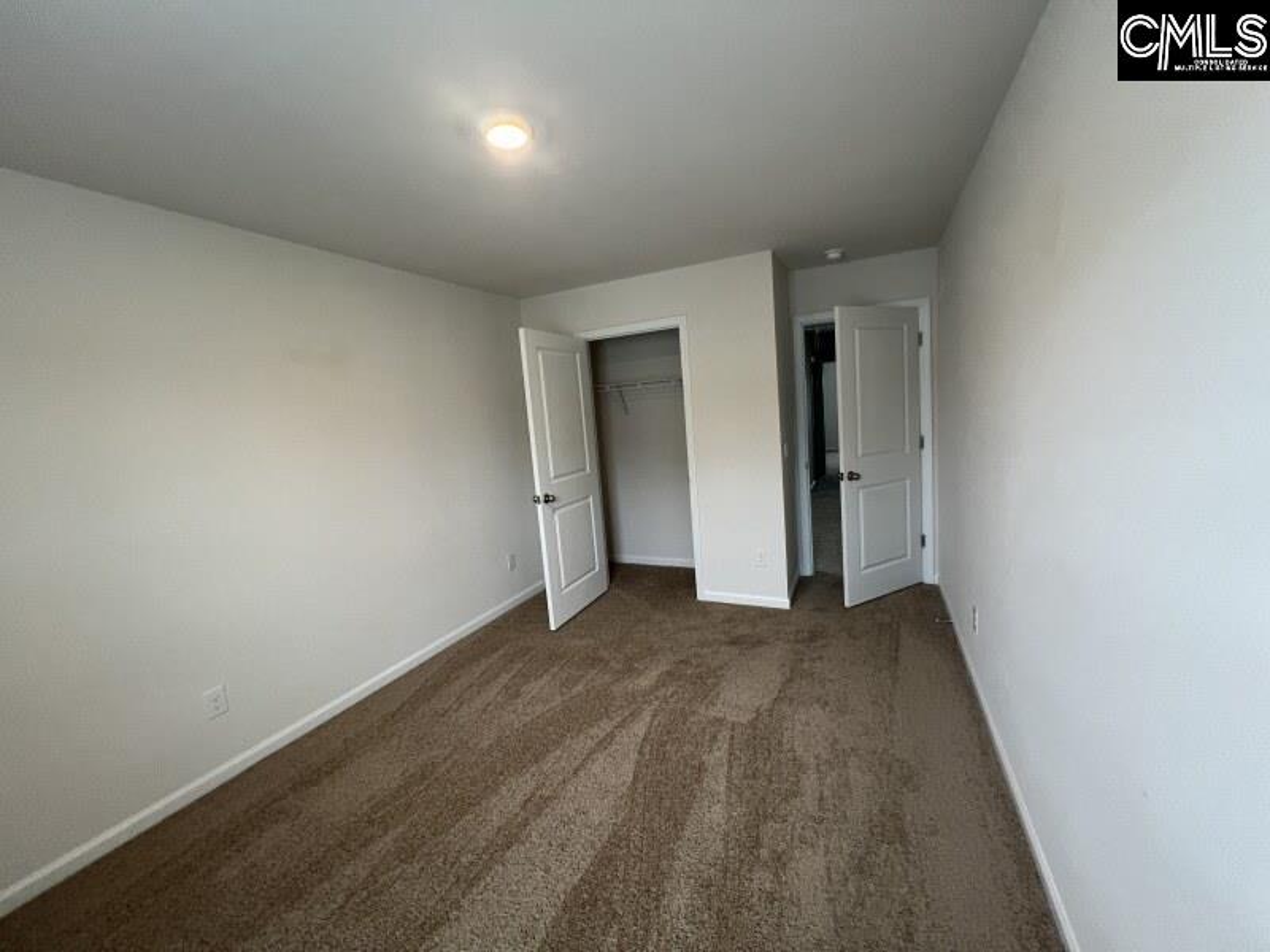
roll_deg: +4.6
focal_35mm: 13
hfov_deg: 106.2
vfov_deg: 89.9
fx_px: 477
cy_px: 476
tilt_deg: -8.0
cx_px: 635
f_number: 1.8
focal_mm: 1.57
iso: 160
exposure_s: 1/60
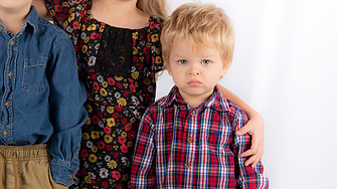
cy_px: 97
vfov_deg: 13.9
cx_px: 83
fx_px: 777
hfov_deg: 24.2
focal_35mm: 87
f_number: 5.6
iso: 100
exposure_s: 1/200
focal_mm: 48
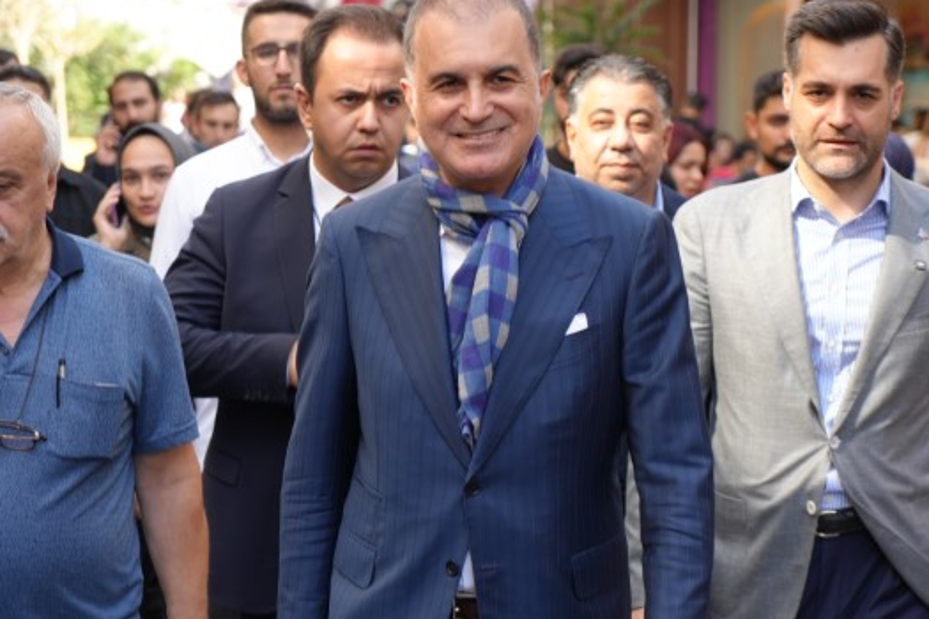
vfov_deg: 14.2
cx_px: 515
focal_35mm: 96
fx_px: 2477
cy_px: 347
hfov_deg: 21.2
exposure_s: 1/160
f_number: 4
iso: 200
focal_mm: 70
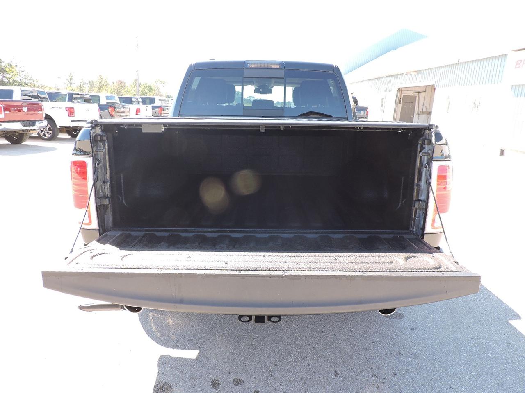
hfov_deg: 71.6
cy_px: 196
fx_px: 364
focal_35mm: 24
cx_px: 262
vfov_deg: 56.8
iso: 100
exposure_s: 1/125
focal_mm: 4.3
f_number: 3
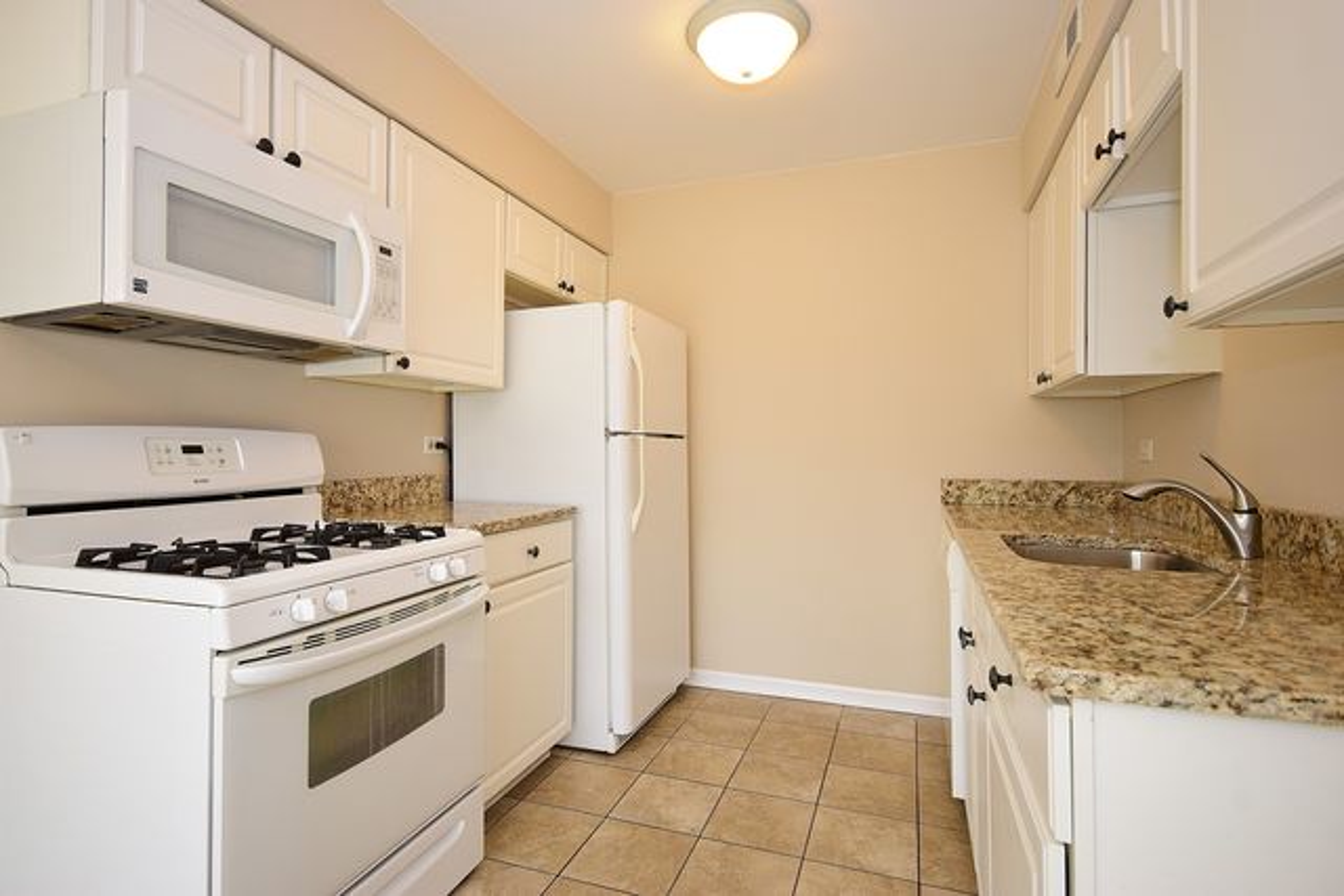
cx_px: 672
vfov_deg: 67.4
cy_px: 448
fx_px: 672
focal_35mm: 18
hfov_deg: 90.0
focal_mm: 12
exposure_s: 1/80
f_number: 6.3
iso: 640
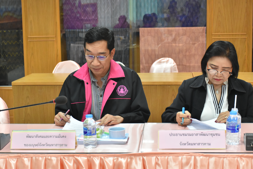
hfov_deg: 29.9
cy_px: 84
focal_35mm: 68
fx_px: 474
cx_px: 126
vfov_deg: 20.2
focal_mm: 45
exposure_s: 1/125
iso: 2500
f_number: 5.6
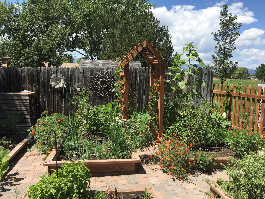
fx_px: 230
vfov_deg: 46.8
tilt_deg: -7.9
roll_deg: -2.2
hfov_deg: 60.0
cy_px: 102
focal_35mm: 30
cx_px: 135
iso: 25
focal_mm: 4.15
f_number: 2.2
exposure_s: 1/1202
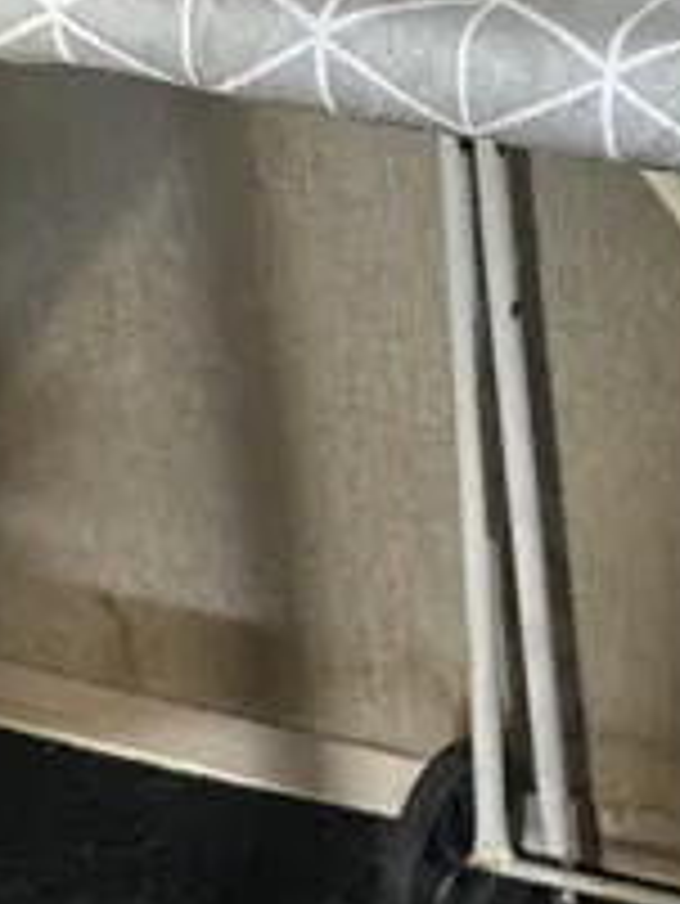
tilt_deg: -23.8
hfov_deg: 11.5
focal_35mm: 122
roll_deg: -0.7
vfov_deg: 15.8
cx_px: 1108
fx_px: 3192
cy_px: -22
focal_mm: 6.86
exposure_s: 1/50
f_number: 1.78
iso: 400
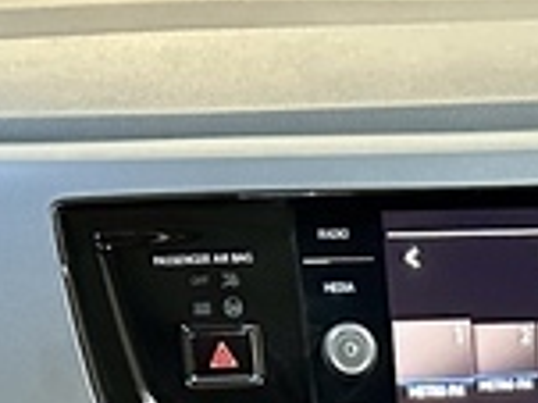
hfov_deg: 11.8
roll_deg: -4.1
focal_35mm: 163
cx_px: 677
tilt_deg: -36.8
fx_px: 2531
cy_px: 1202
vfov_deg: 7.9
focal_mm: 6.86
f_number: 1.78
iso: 800
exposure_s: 1/33
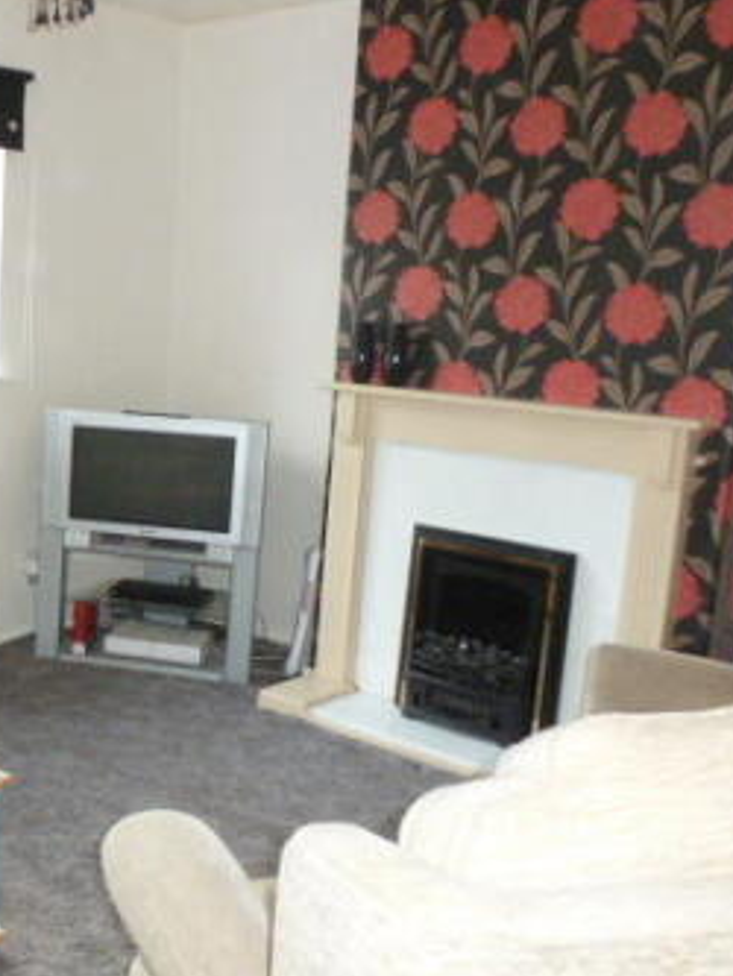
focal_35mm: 42
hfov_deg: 31.9
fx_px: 1185
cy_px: 491
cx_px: 13
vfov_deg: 44.8
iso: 400
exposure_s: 1/60
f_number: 3.3
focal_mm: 4.3
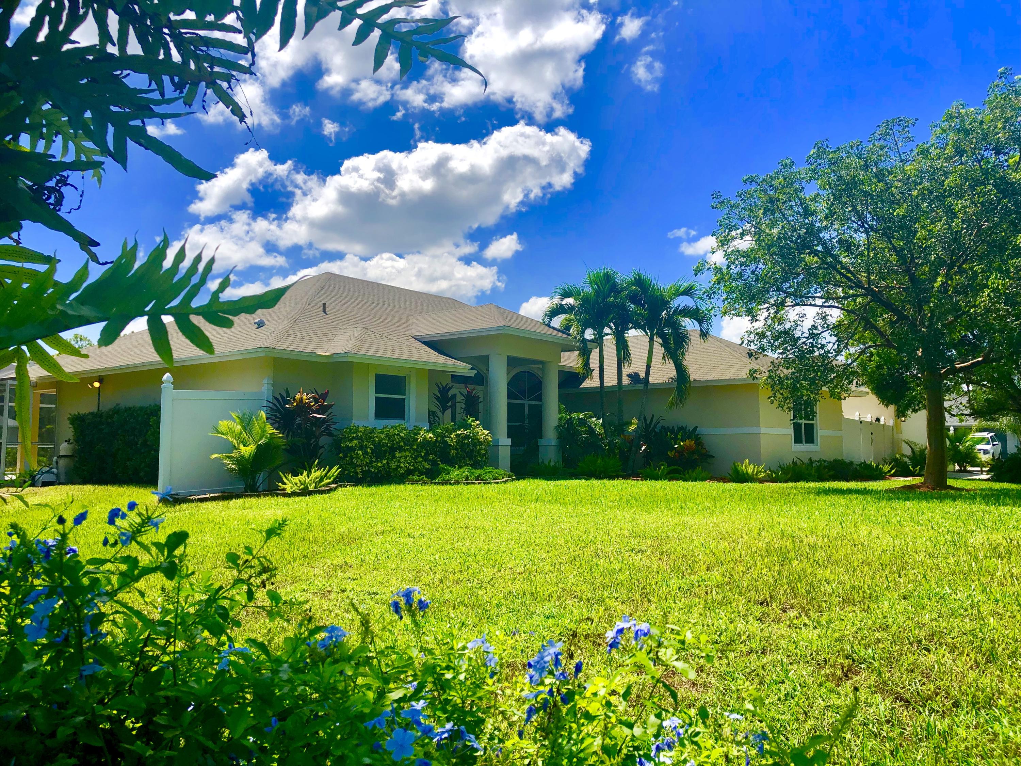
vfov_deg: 49.7
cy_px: 383
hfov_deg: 63.4
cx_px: 510
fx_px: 826
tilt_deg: +6.1
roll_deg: +0.3
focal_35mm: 28
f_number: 1.8
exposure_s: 1/2525
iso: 20
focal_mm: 4
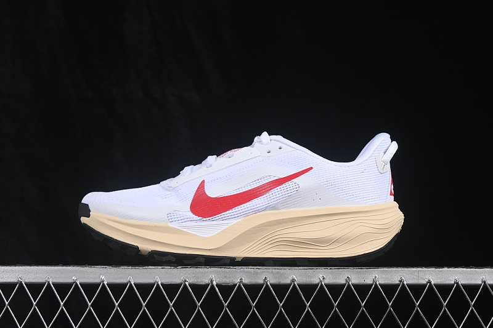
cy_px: 164
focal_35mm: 75
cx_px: 246
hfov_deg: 27.0
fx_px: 1027
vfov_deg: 18.2
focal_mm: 50
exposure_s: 1/80
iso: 160
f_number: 8
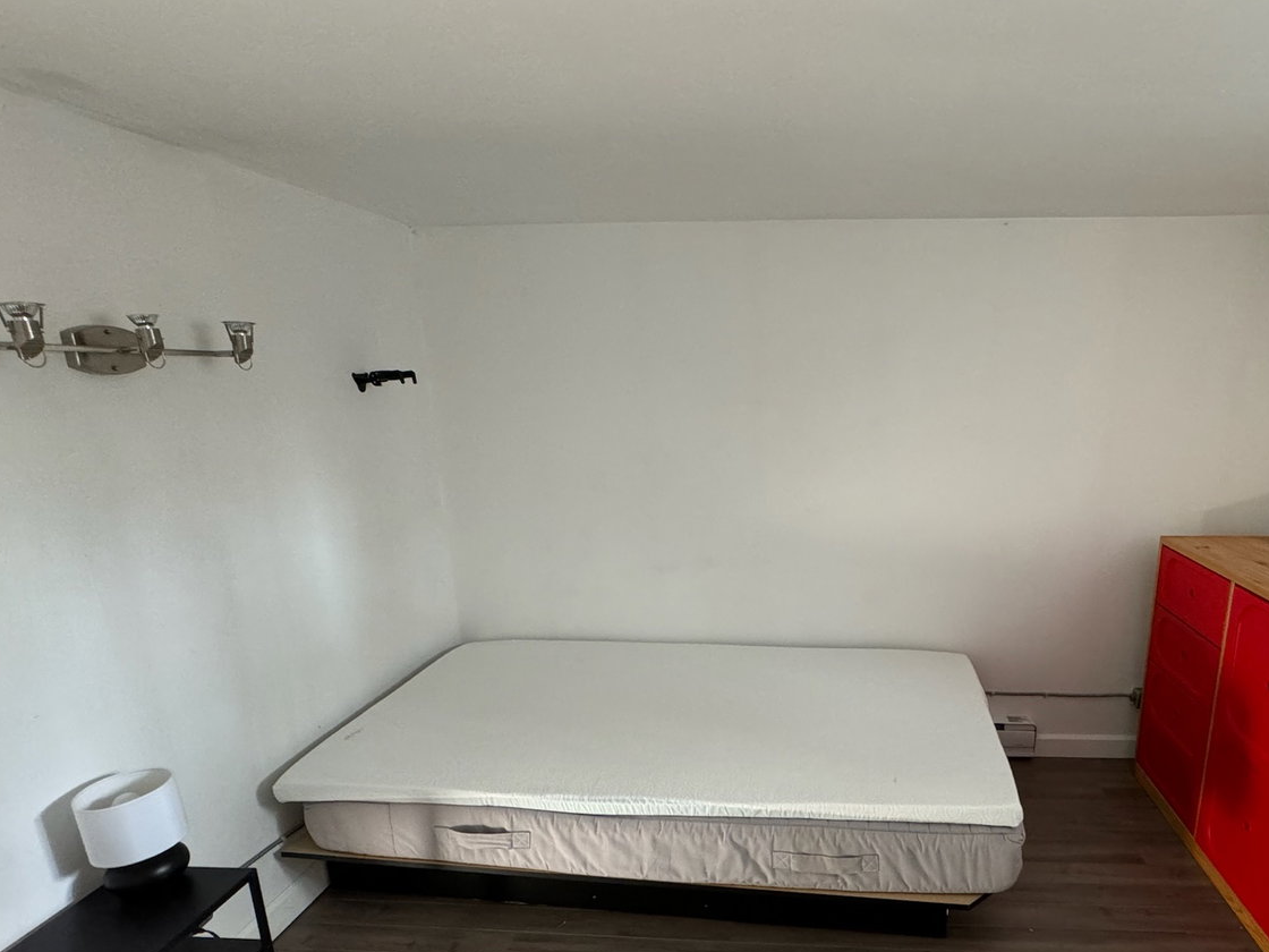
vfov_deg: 65.6
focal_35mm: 20
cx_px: 810
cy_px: 551
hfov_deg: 79.9
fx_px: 733
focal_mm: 2.22
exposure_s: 1/60
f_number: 2.2
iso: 640
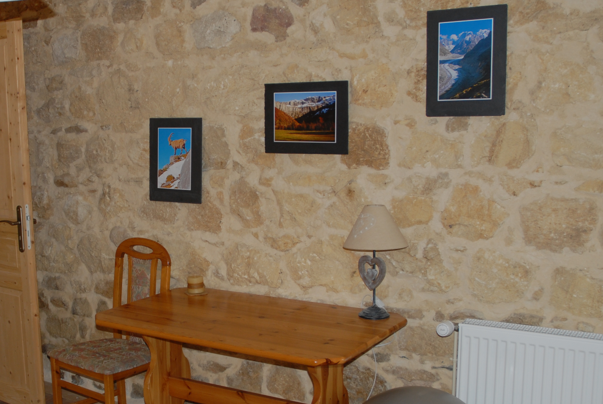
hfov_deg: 42.6
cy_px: 250
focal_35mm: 45
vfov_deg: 29.8
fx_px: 755
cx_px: 173
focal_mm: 18
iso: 200
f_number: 4.5
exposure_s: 1/60
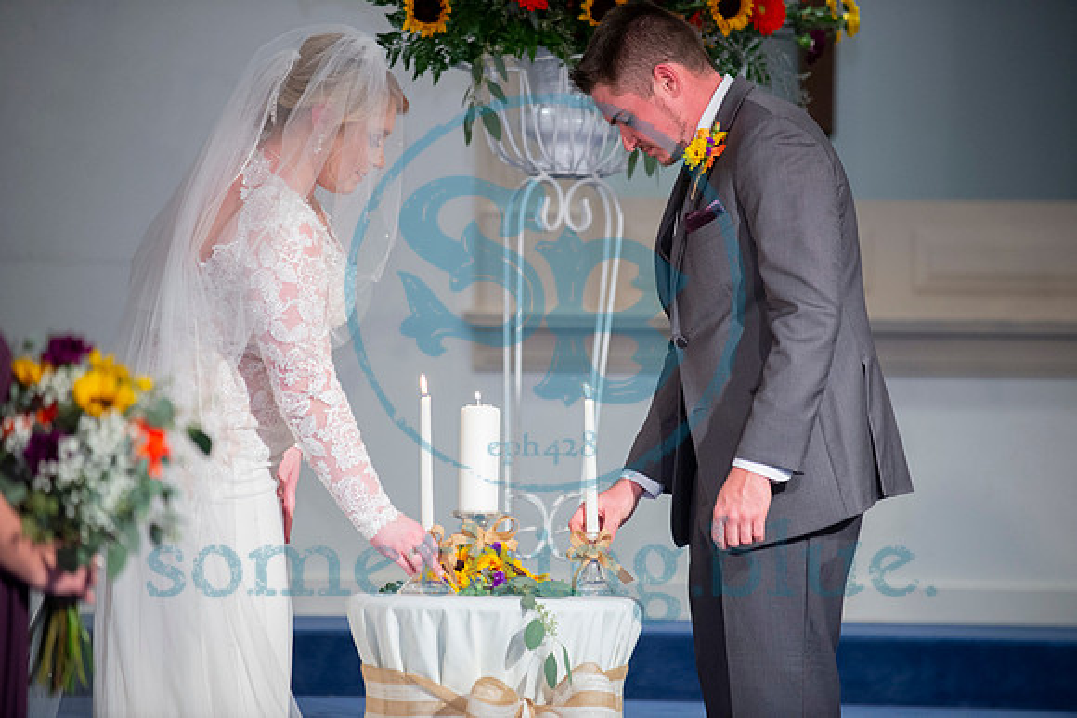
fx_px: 5984
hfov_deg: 10.3
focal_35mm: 200
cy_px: 359
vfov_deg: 6.9
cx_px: 538
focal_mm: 200
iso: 1250
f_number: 2.8
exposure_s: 1/160
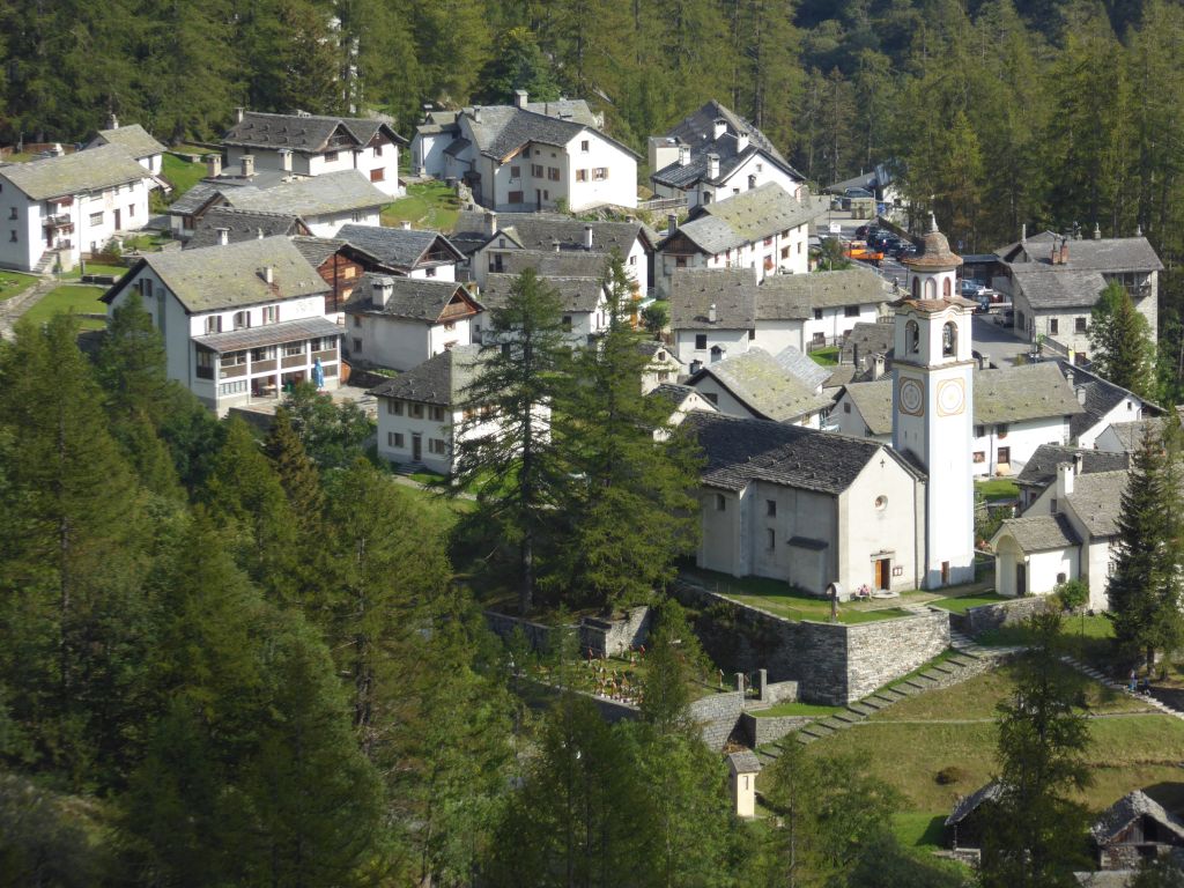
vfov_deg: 6.9
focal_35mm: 214
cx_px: 592
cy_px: 444
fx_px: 7320
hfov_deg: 9.2
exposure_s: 1/320
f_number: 5.6
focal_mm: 38.4
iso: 100
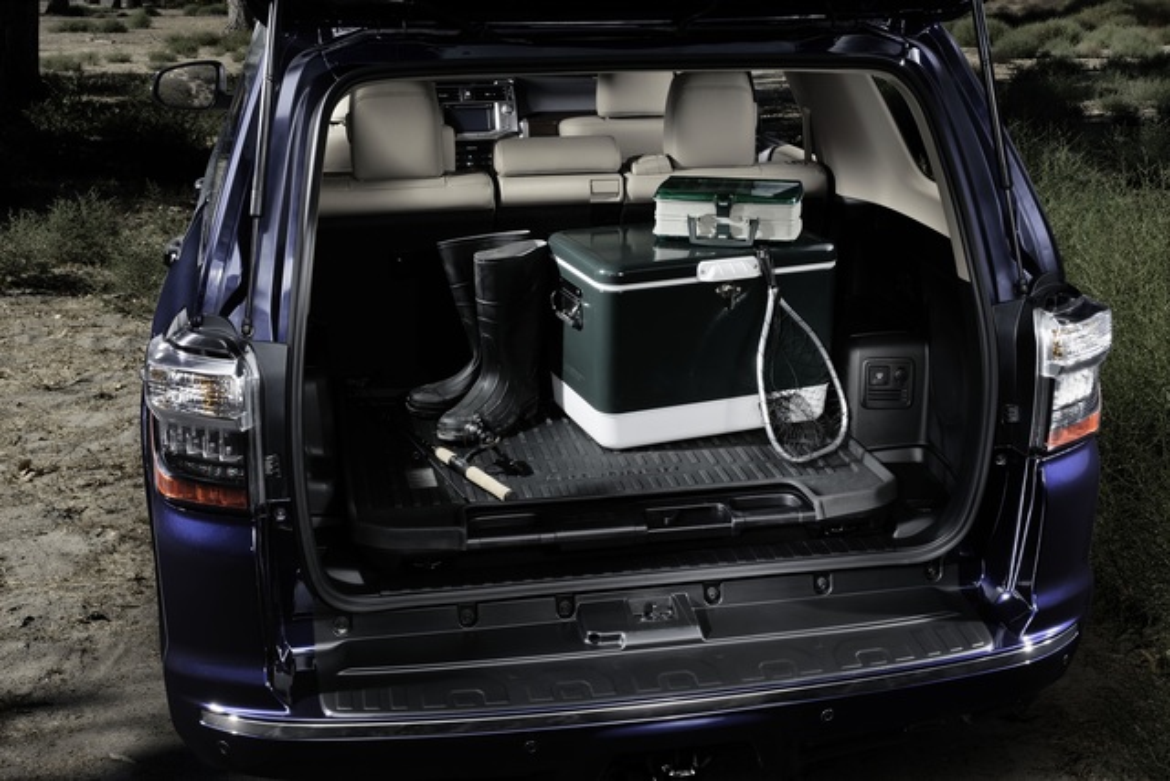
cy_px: 390
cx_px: 585
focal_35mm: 45
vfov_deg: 29.9
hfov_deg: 43.6
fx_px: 1463
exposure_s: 1
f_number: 13
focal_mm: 45
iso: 100
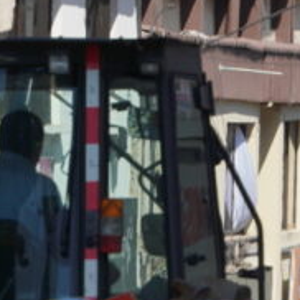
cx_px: 366
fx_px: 8073
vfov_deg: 2.1
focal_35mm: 823
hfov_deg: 2.1
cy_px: 414
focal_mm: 115
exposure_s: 1/320
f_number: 8
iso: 100
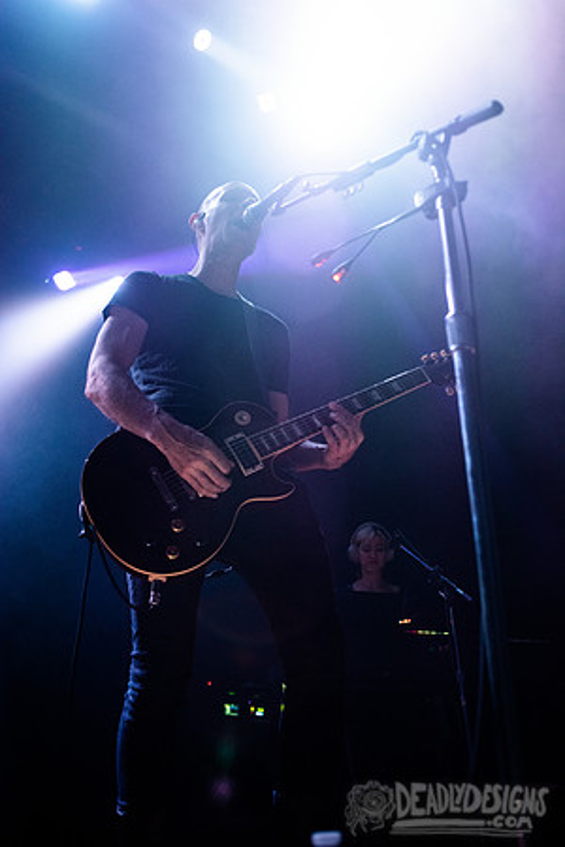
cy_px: 424
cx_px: 282
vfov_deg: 48.5
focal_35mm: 40
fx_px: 942
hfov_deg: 33.4
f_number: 3.2
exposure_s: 1/160
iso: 3200
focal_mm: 40
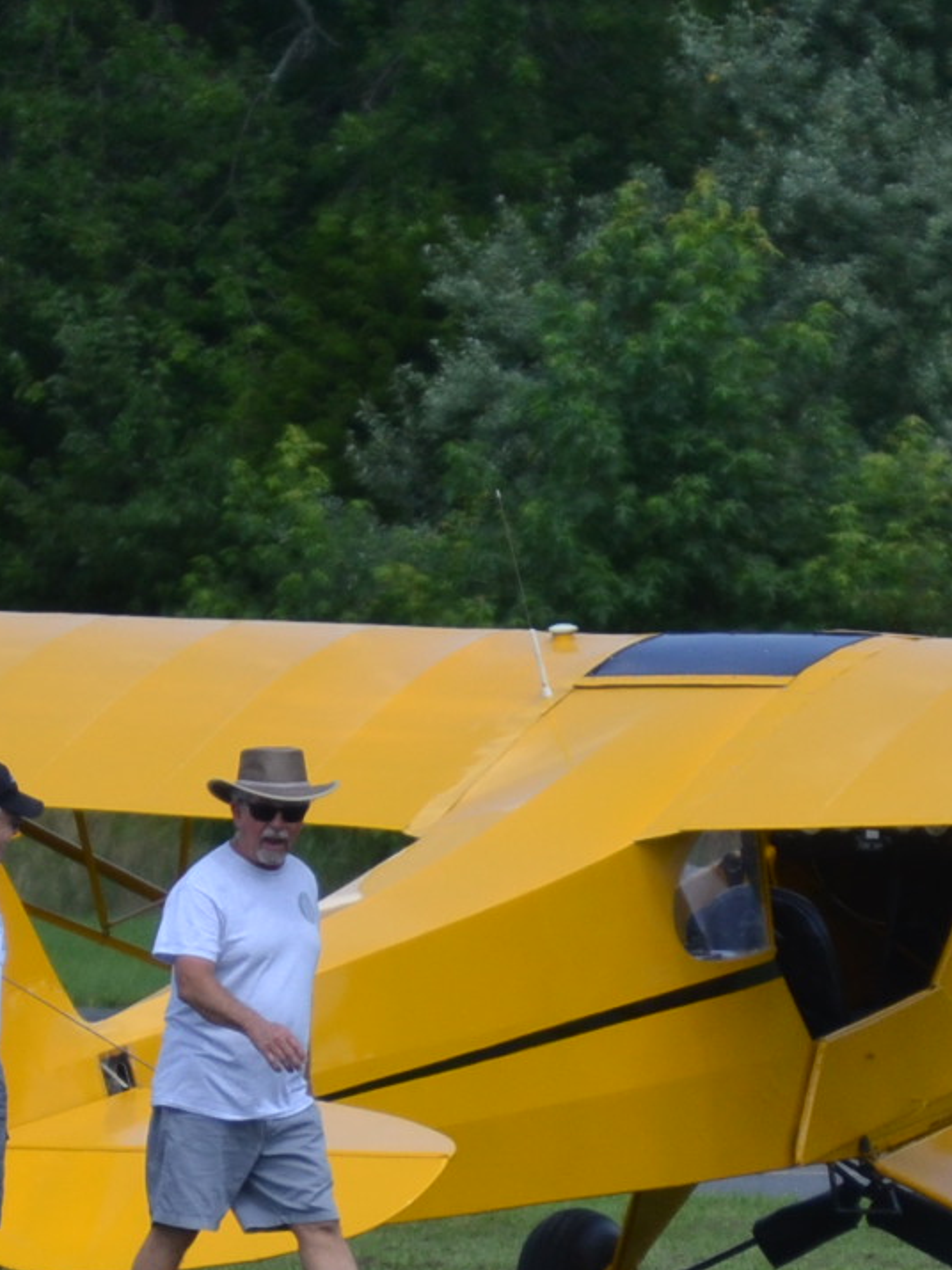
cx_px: 442
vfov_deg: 2.4
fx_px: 29841
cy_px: 1220
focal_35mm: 814
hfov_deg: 1.8
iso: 400
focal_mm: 175
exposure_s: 1/2000
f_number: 5.3
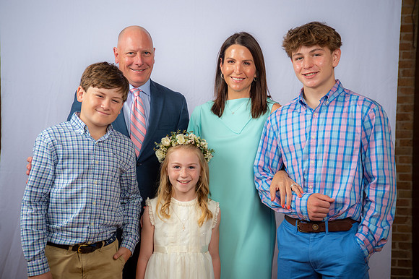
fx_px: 721
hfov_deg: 32.4
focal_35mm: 62
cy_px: 140
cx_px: 210
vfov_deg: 21.9
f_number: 6.3
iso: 250
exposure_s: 1/160
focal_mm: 62
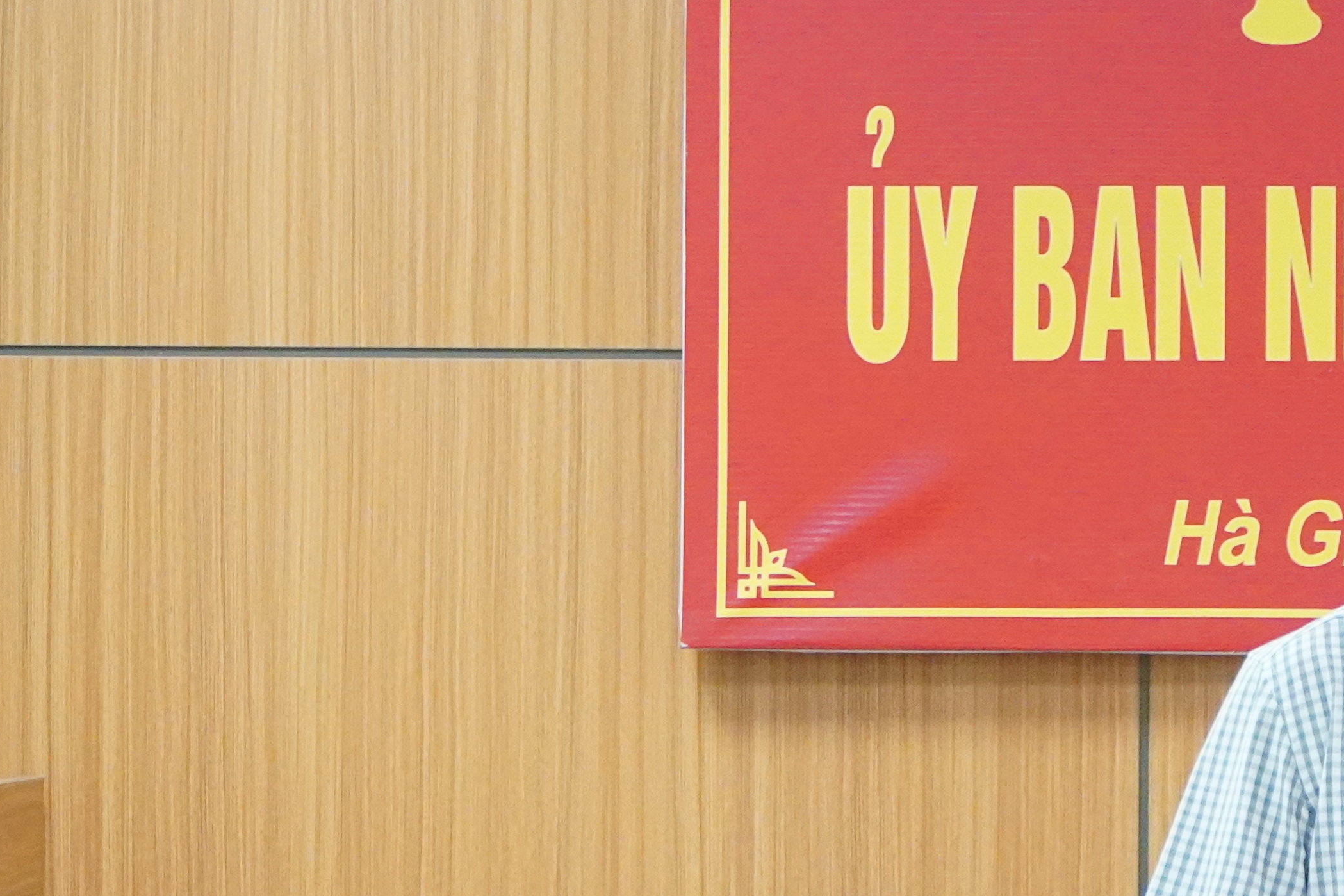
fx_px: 12971
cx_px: 1606
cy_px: 724
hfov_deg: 5.9
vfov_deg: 4.0
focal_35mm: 347
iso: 3200
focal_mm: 81
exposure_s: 1/125
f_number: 4
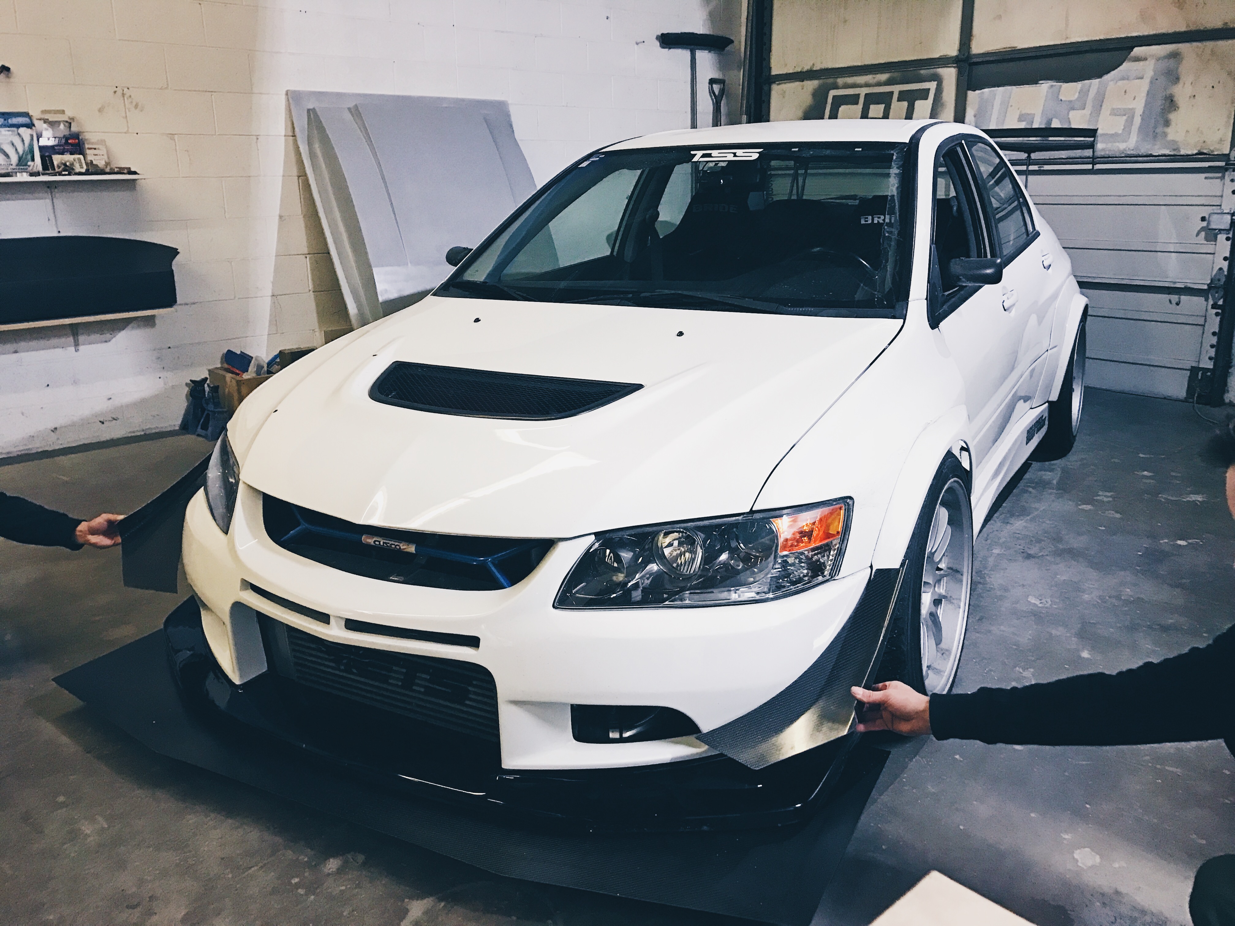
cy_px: 463
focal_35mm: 28
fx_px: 999
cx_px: 618
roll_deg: +0.6
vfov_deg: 49.7
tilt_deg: -15.7
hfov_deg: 63.4
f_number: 1.8
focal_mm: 3.99
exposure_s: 1/15
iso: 64
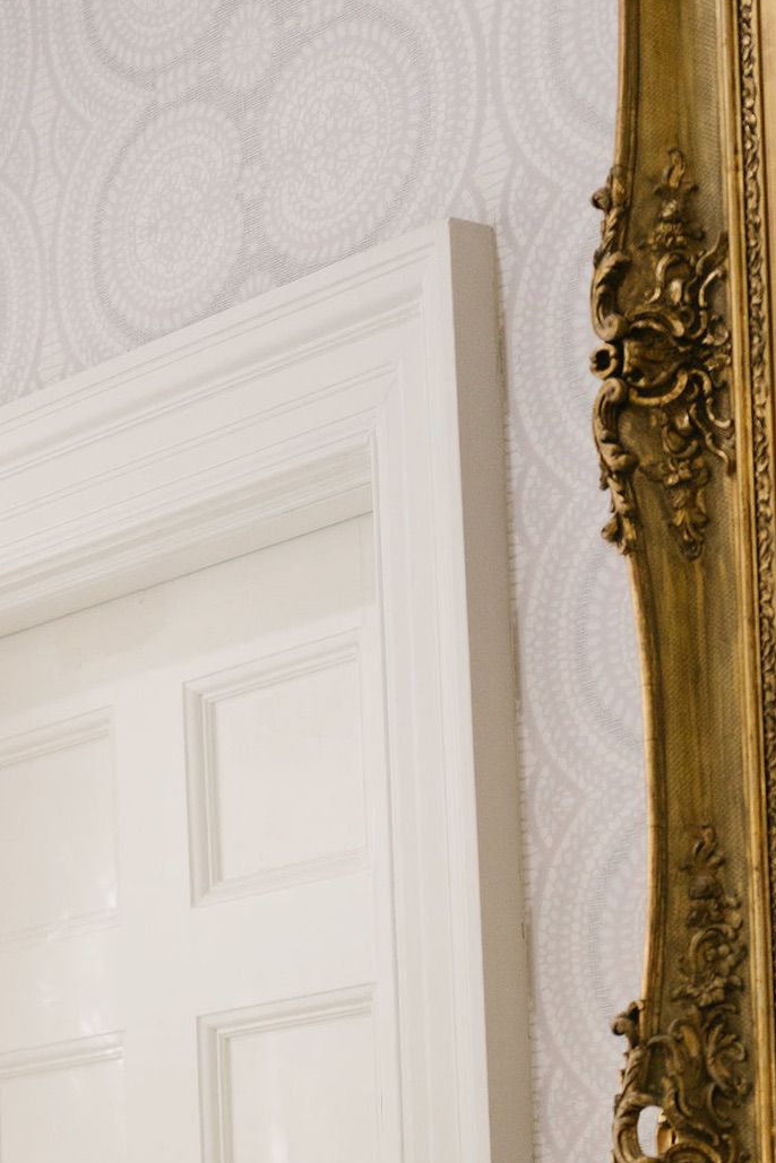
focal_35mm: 102
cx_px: -281
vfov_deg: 19.0
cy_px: 1372
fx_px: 3298
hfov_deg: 12.9
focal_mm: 35
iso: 800
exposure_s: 1/400
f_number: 2
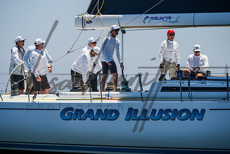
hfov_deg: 7.3
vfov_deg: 4.9
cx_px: 107
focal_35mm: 282
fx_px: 1802
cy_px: 70
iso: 500
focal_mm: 240
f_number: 8
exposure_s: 1/2500
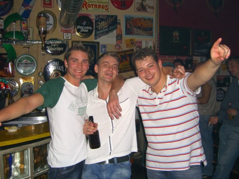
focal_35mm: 38
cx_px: 120
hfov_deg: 49.0
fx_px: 262
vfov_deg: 37.7
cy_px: 90
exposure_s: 1/60
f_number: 2.8
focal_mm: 7.9
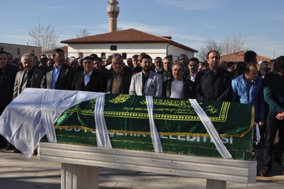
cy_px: 94
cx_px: 142
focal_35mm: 44
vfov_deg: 30.8
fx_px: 343
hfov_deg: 45.0
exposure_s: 1/320
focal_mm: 29
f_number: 9
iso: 200
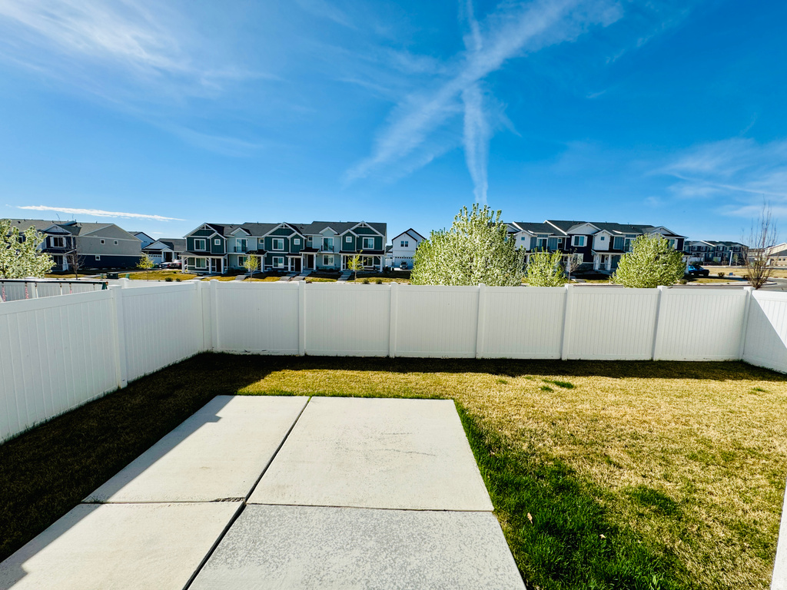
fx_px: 318
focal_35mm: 14
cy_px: 295
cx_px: 394
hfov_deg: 102.1
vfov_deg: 85.7
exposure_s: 1/2415
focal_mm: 2.22
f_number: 2.2
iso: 50
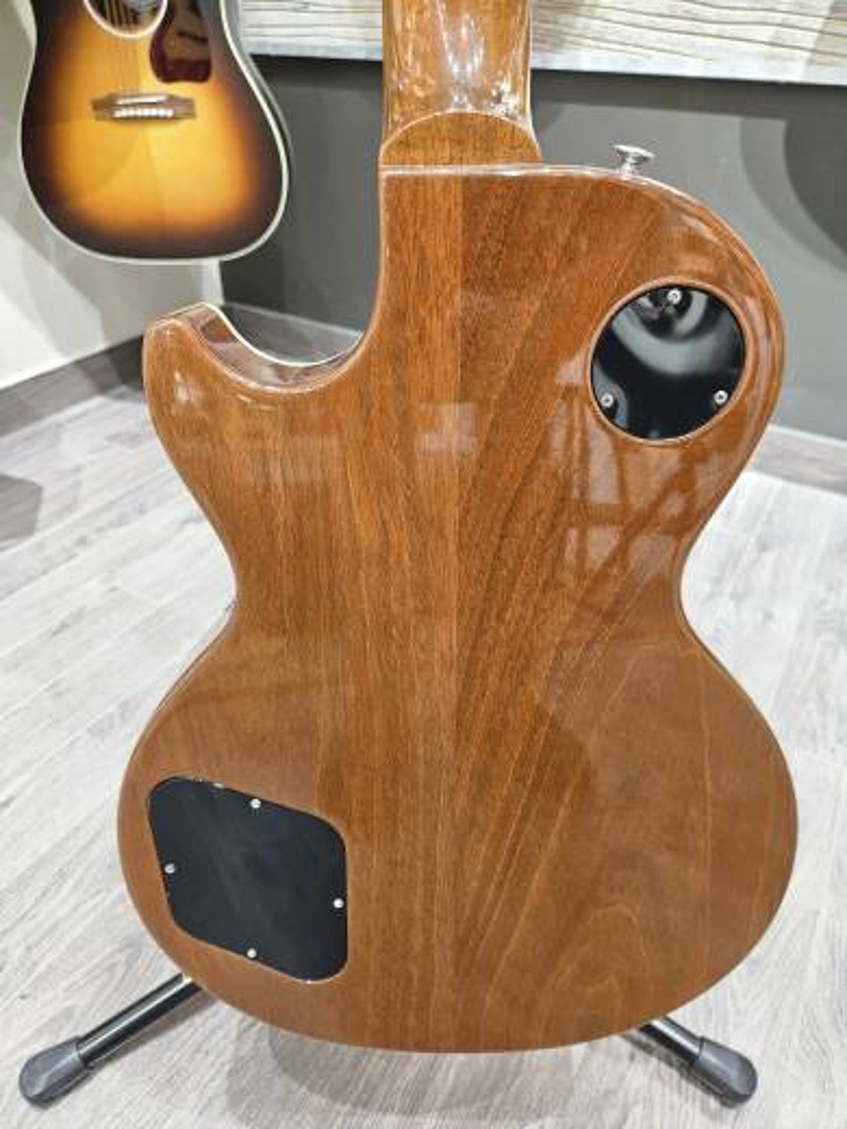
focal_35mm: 23
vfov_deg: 73.9
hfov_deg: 58.9
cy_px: 564
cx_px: 424
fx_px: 750
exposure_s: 1/40
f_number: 1.8
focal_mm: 5.4
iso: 500
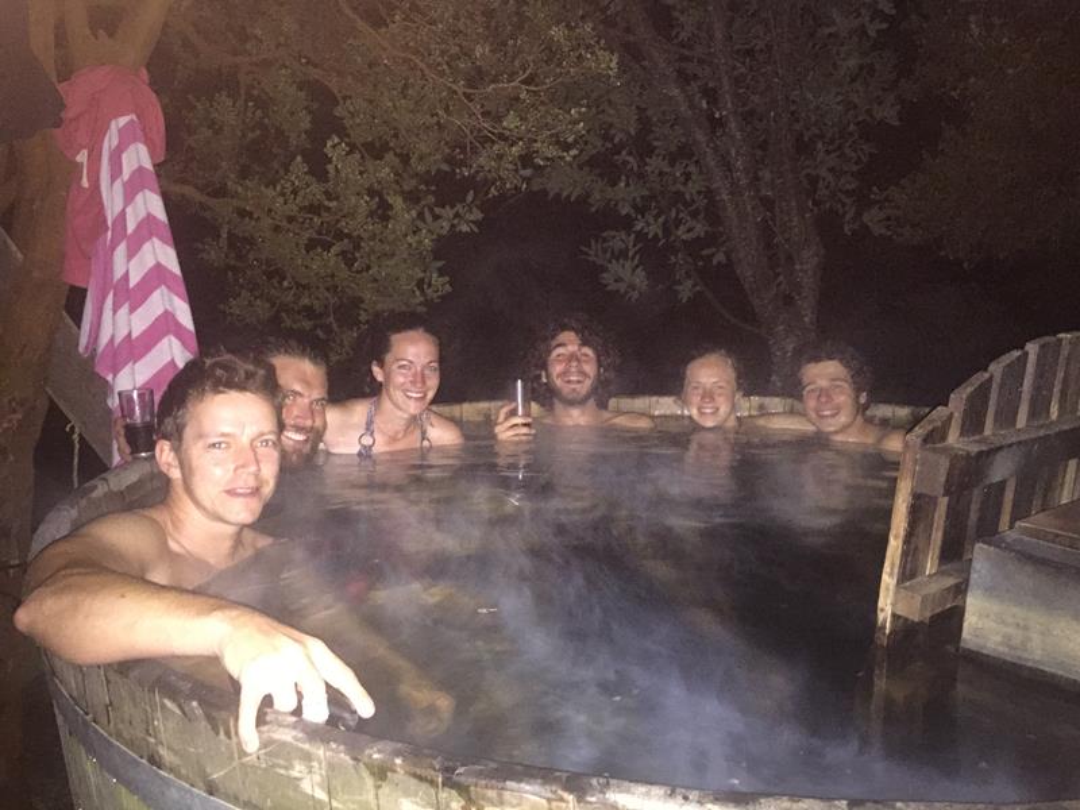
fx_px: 905
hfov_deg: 61.7
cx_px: 540
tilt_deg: -7.2
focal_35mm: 29
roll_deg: -0.8
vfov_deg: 48.2
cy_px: 405
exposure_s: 1/16
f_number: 2.2
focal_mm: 4.15
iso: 800
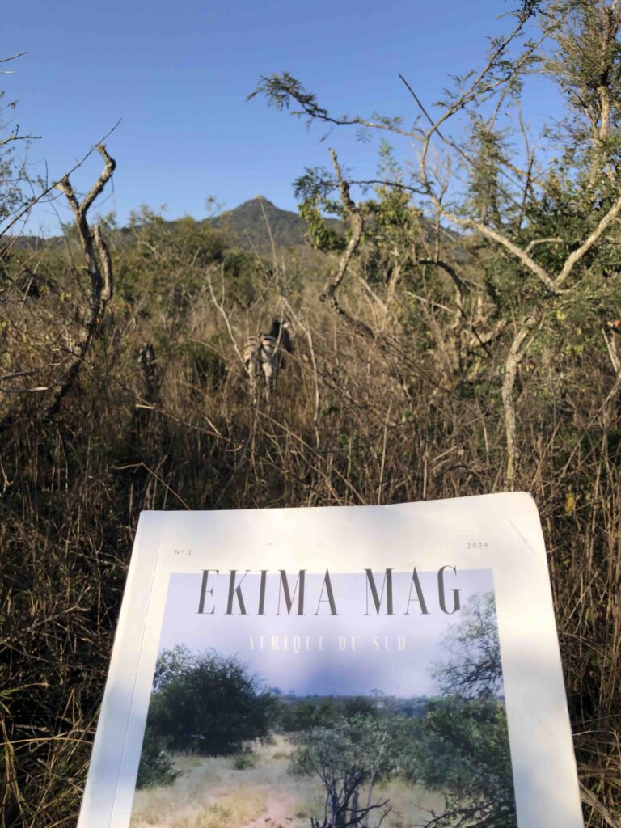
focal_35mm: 28
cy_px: 414
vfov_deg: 63.4
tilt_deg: -7.2
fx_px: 670
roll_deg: -1.0
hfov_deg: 49.7
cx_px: 310
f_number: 1.8
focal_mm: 3.99
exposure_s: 1/2000
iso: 20
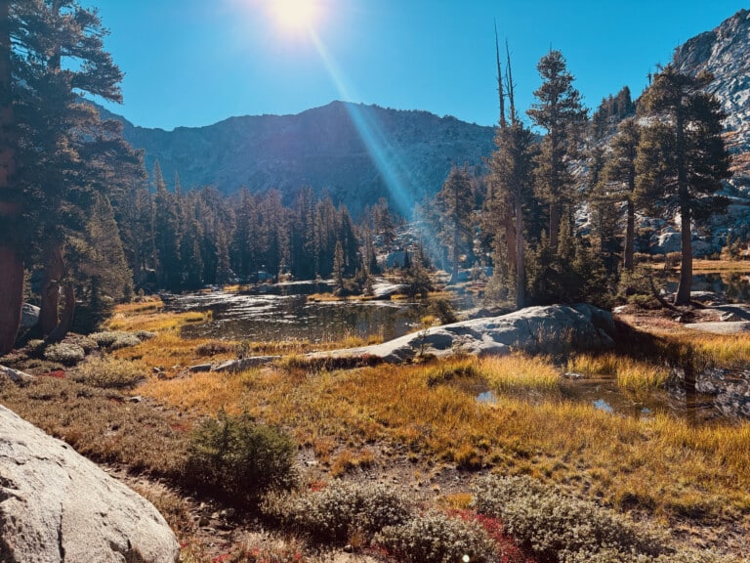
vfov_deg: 56.8
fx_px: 520
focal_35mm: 24
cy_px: 282
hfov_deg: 71.6
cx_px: 375
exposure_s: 1/3584
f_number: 1.78
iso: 100
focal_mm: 6.76
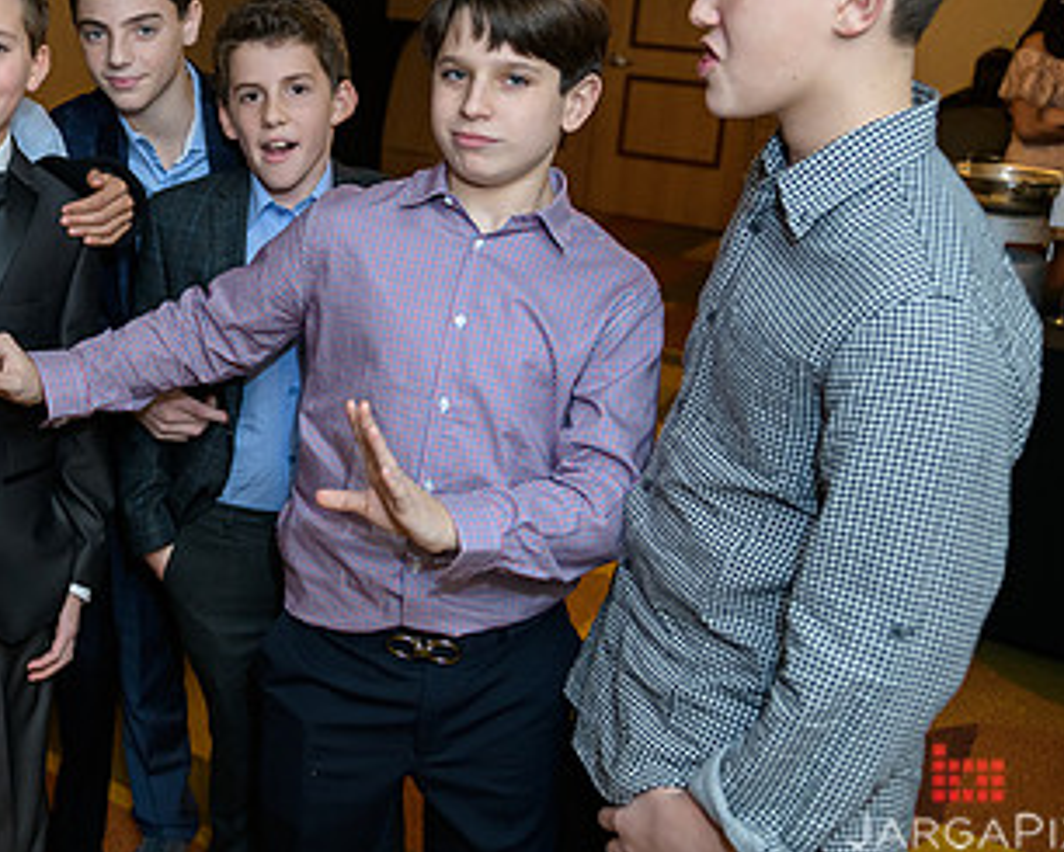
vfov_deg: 31.1
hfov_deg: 37.0
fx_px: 1512
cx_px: 170
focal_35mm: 48
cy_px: 252
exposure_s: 1/125
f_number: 3.2
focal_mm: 27
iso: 1600
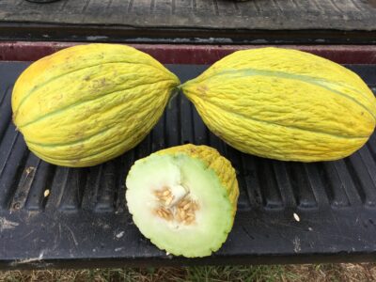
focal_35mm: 29
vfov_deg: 48.2
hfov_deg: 61.7
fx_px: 315
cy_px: 141
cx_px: 188
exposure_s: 1/761
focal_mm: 4.15
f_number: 2.2
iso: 25
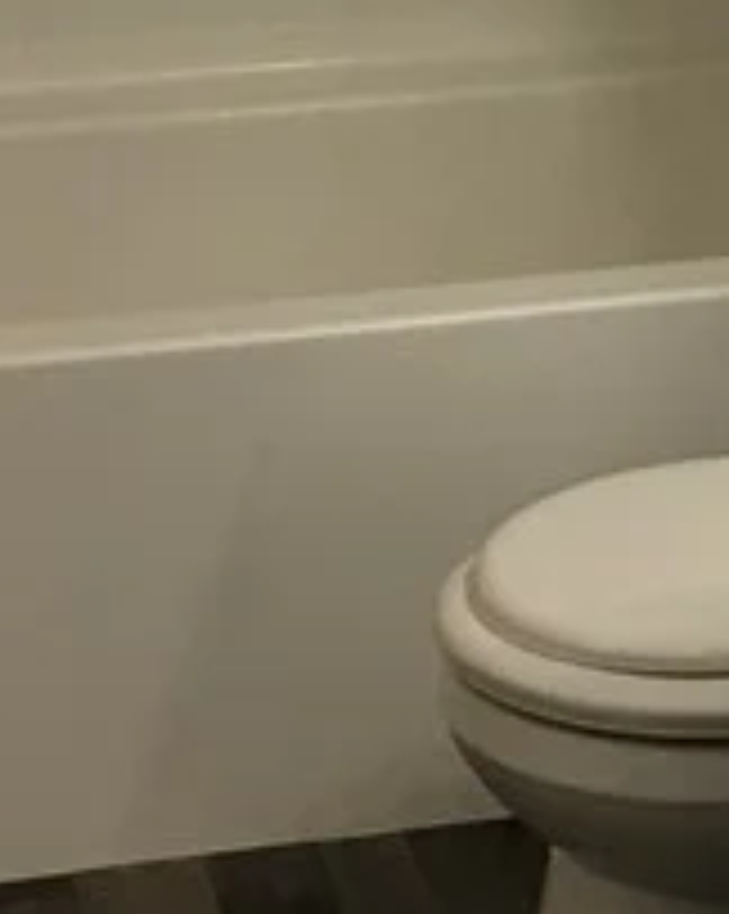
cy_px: -144
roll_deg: -1.0
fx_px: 3862
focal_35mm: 143
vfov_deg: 13.2
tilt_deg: -13.5
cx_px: 648
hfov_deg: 10.7
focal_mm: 4.15
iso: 80
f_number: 2.2
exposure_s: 1/30
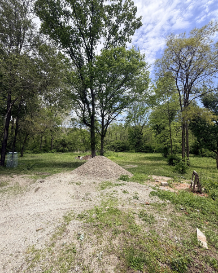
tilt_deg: +5.0
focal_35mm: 15
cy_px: 138
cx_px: 110
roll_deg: +0.0
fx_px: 121
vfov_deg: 96.8
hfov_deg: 84.0
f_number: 2.2
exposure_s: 1/789
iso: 20
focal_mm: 2.22
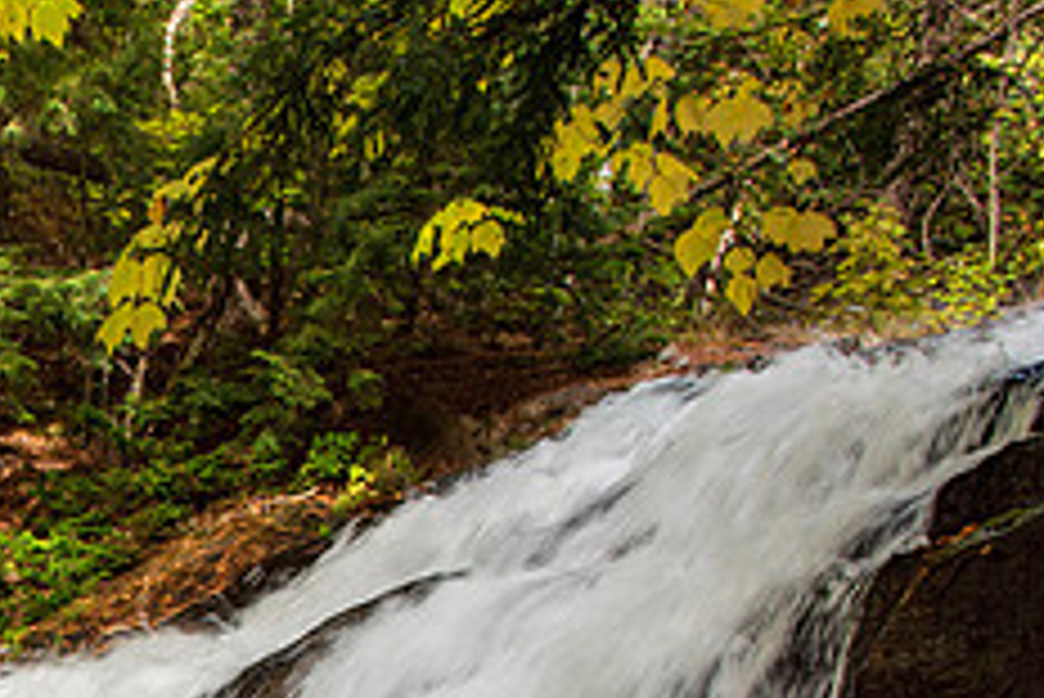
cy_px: 813
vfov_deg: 18.6
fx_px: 2031
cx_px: -22
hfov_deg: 27.1
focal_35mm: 70
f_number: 18
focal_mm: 28
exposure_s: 1/30
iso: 180
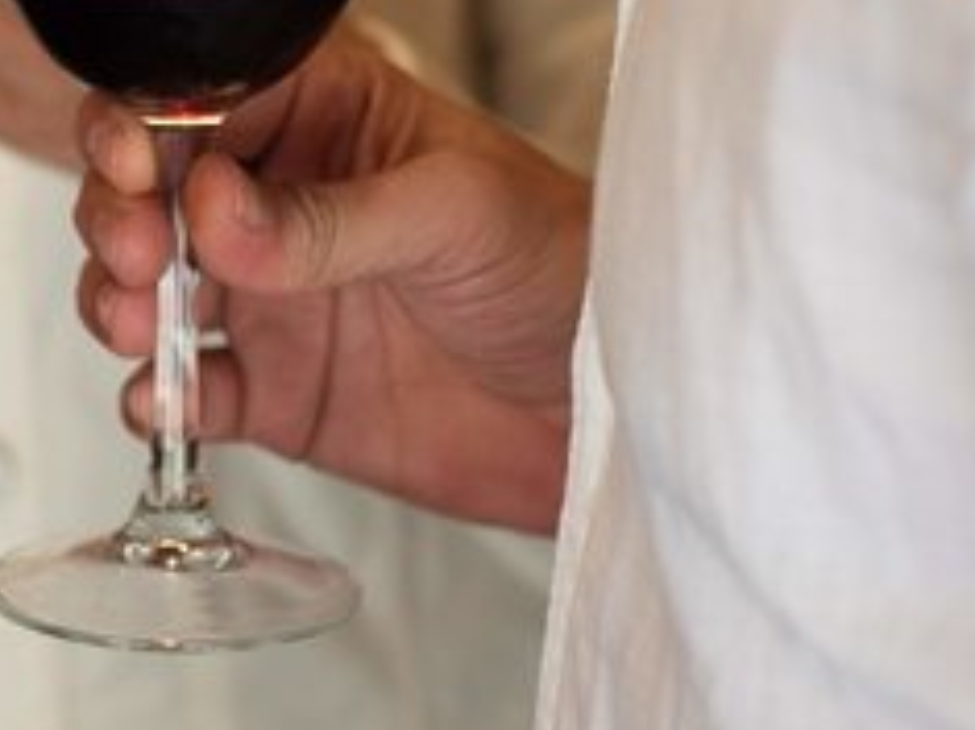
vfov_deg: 12.0
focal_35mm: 123
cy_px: 122
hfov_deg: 15.6
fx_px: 3463
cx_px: -66
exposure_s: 1/400
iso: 1250
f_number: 4.5
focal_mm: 50
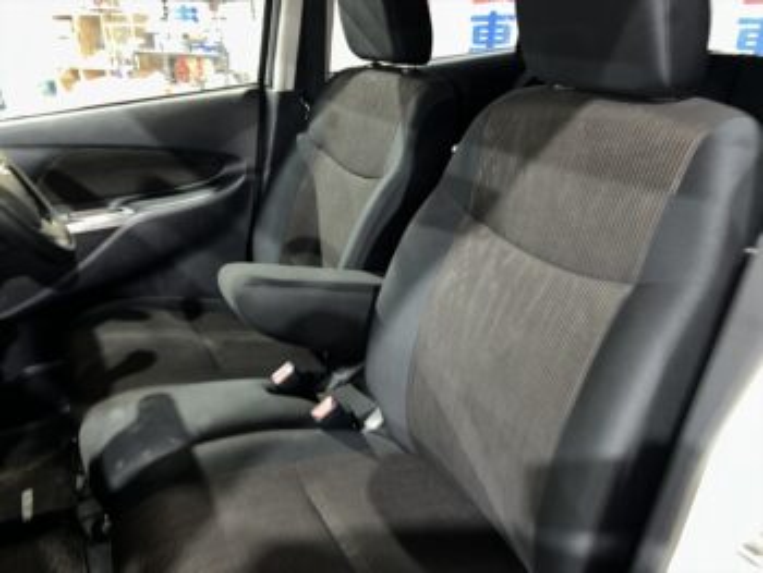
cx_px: 382
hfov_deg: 67.3
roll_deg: -0.8
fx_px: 573
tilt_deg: -23.5
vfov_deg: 53.1
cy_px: 286
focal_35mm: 26
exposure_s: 1/4
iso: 125
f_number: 1.5
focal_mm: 5.7
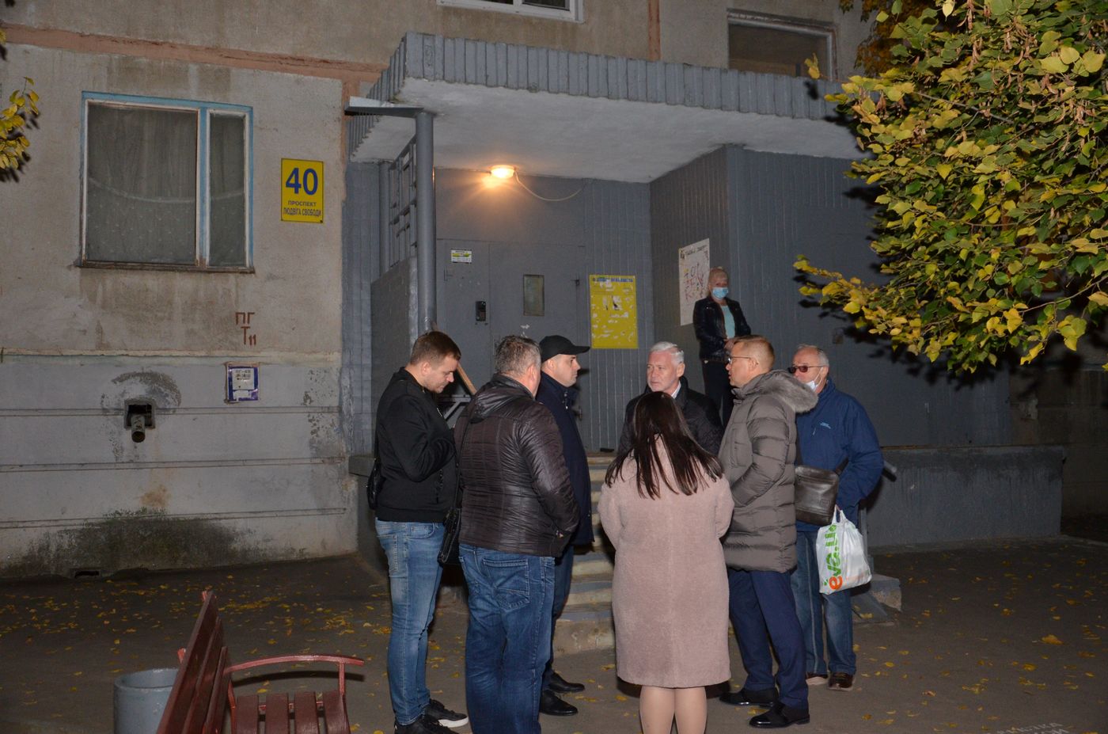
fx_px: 1106
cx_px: 554
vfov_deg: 36.7
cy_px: 367
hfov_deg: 53.2
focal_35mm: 36
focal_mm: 24
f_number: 3.8
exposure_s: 1/125
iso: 1000
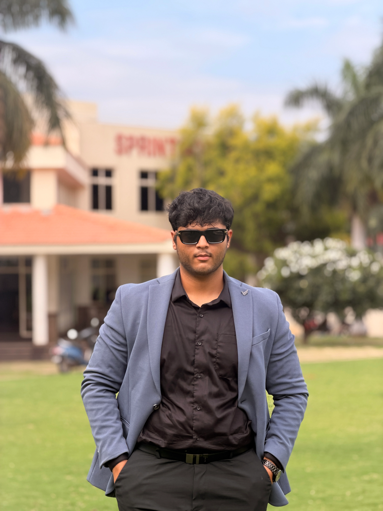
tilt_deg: +0.0
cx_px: 192
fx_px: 1475
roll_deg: -0.1
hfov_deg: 14.8
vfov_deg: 19.6
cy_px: 256
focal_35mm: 100
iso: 50
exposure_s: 1/411
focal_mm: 16.89
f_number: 2.8
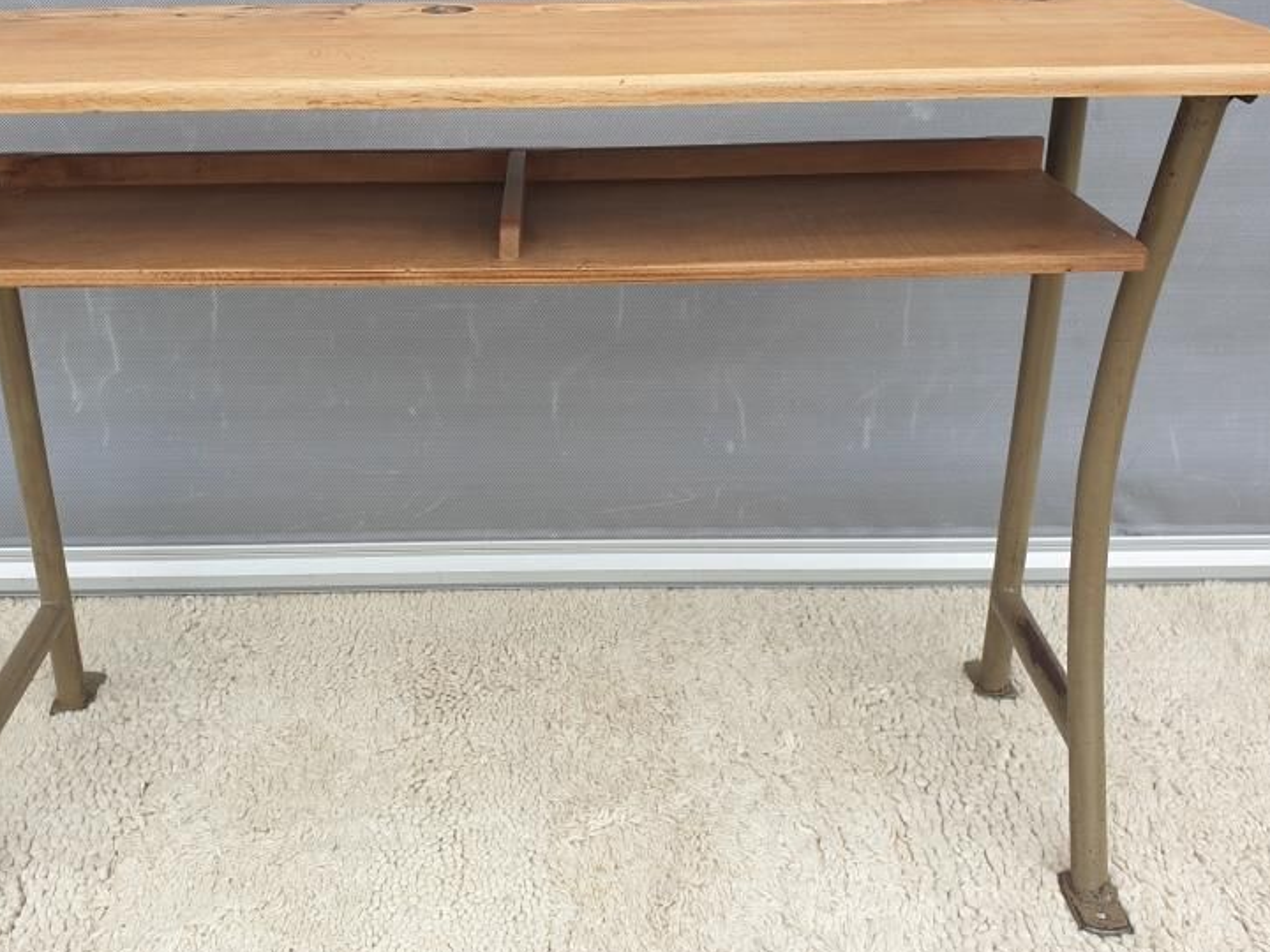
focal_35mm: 37
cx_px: 534
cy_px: 384
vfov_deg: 38.5
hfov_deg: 49.9
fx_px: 1357
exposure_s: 1/159
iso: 50
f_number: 2.4
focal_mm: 4.3
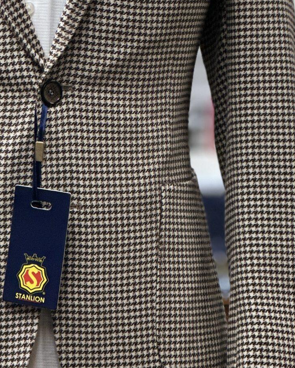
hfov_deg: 7.3
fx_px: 2323
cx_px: 44
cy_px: 15
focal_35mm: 213
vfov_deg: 9.0
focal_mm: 9
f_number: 2.8
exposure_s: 1/120
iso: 125
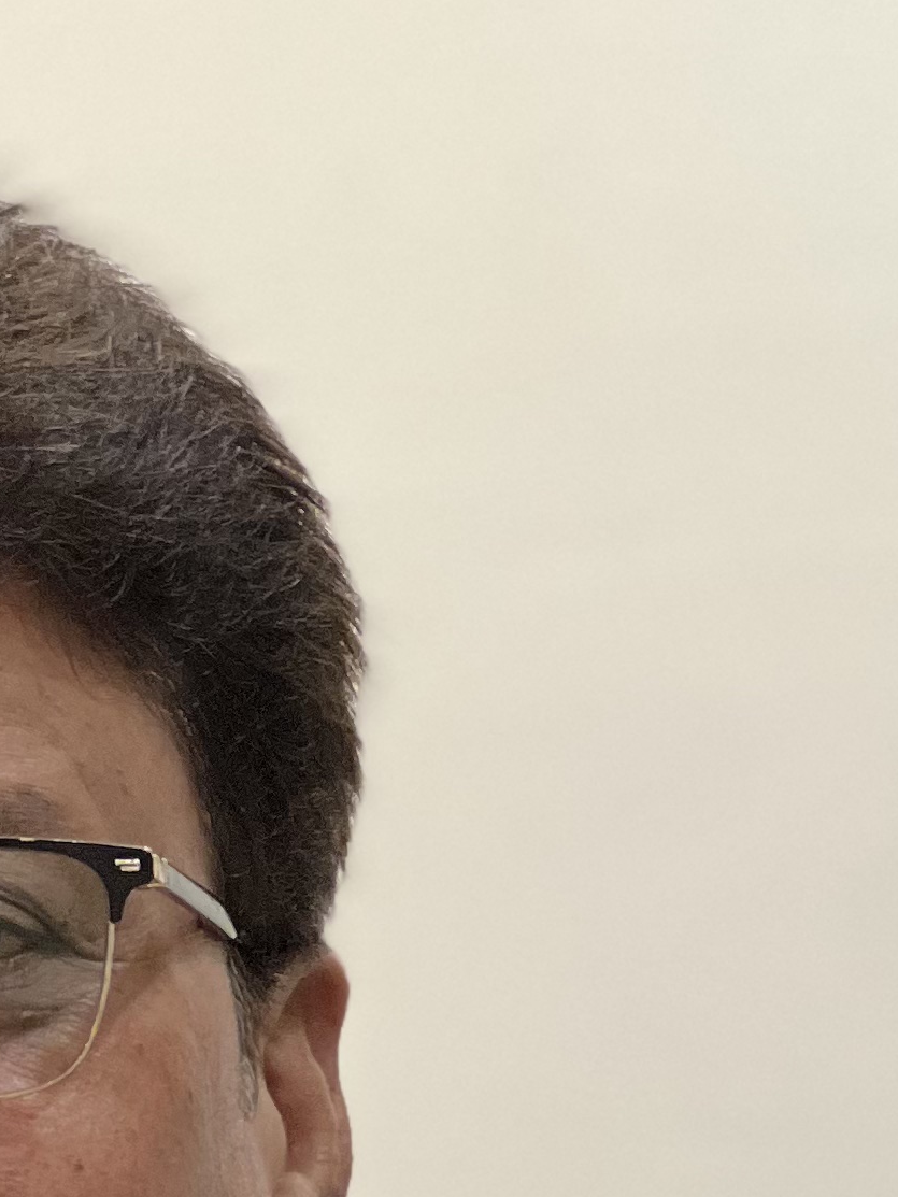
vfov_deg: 7.0
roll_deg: +0.2
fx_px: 9648
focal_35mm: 279
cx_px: 14
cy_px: 1991
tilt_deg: -2.1
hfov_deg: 5.3
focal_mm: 9
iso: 125
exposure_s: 1/33
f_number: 2.8
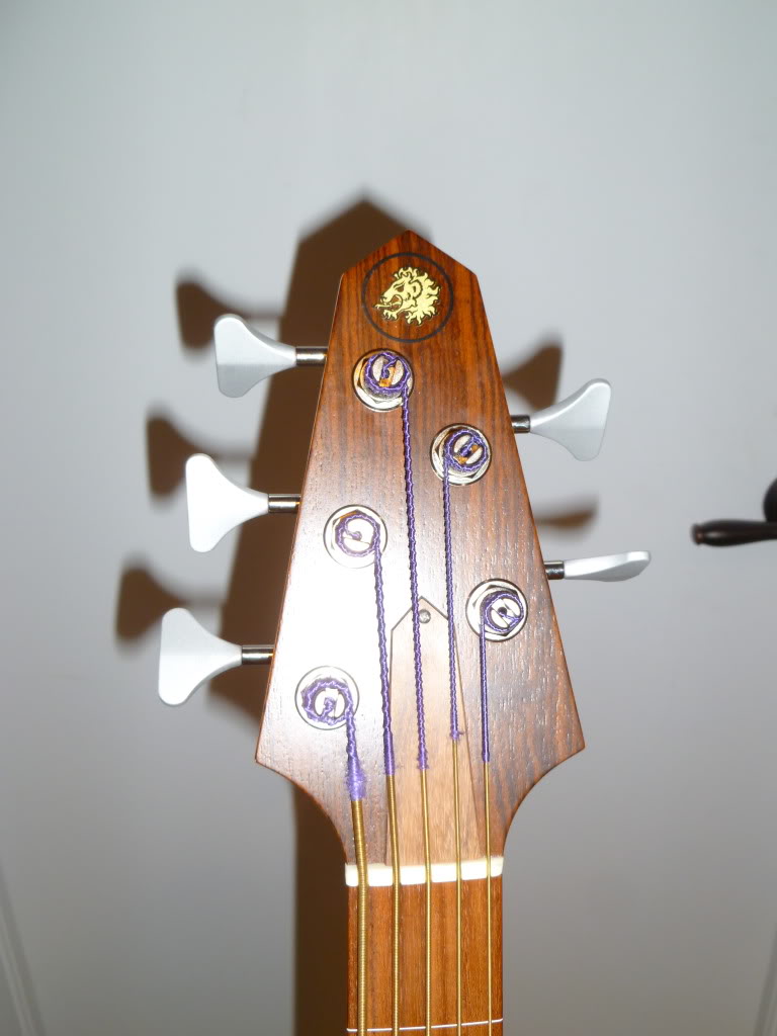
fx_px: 1018
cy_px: 518
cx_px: 388
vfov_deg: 54.0
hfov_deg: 41.8
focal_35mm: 34
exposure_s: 1/30
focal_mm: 6.1
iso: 160
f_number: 3.6
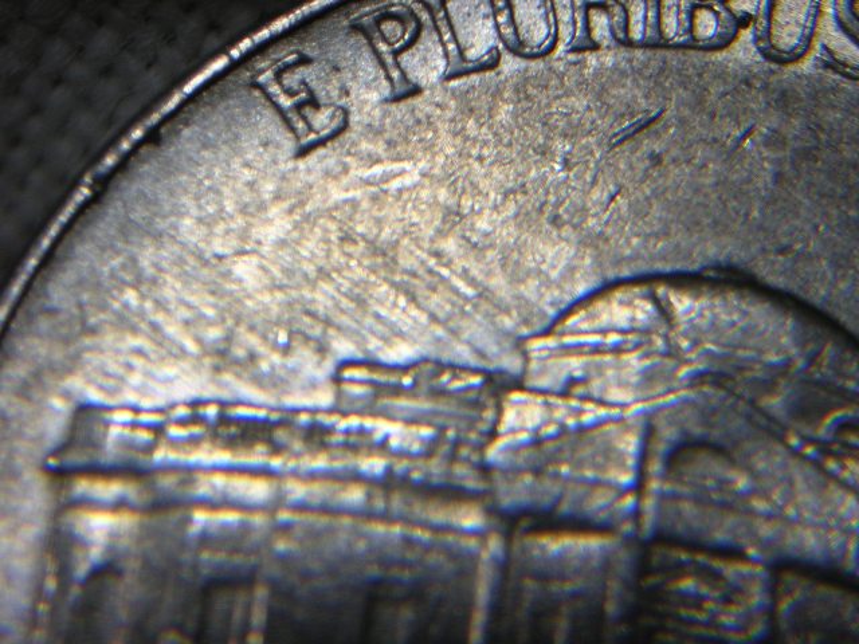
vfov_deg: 17.4
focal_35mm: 85
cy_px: 322
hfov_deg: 23.0
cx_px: 430
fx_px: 2109
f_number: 4.1
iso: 100
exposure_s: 1/72.1
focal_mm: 11.1
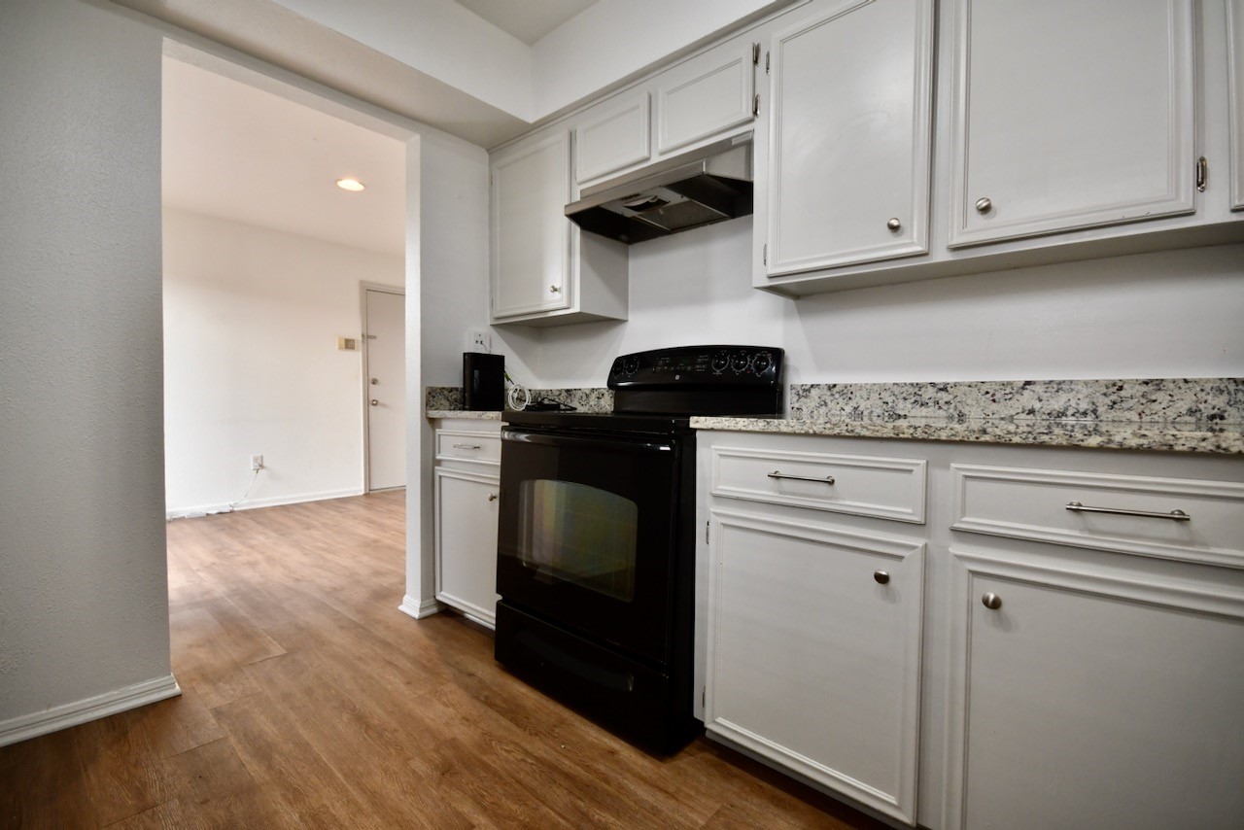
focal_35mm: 16
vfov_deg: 73.8
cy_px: 415
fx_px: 553
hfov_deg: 96.7
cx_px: 622
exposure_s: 1/50
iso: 640
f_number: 7.1
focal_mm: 11
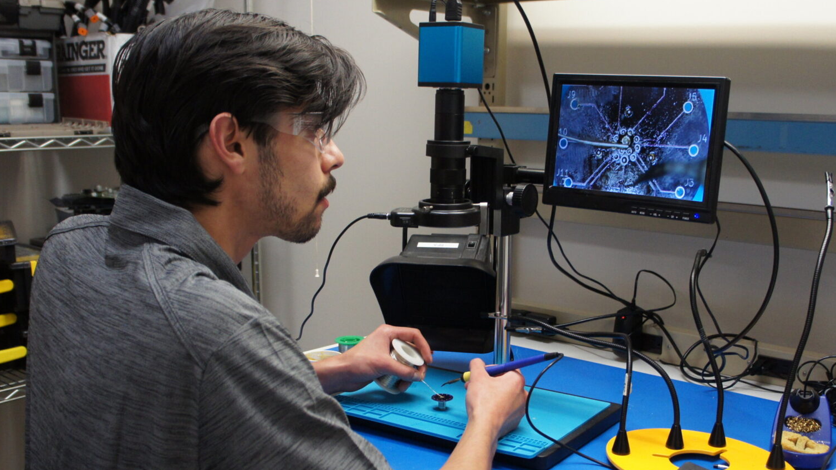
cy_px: 290
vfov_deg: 29.6
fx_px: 887
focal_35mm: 40
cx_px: 472
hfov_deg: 50.4
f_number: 4
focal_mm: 20
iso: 1000
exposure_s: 1/125
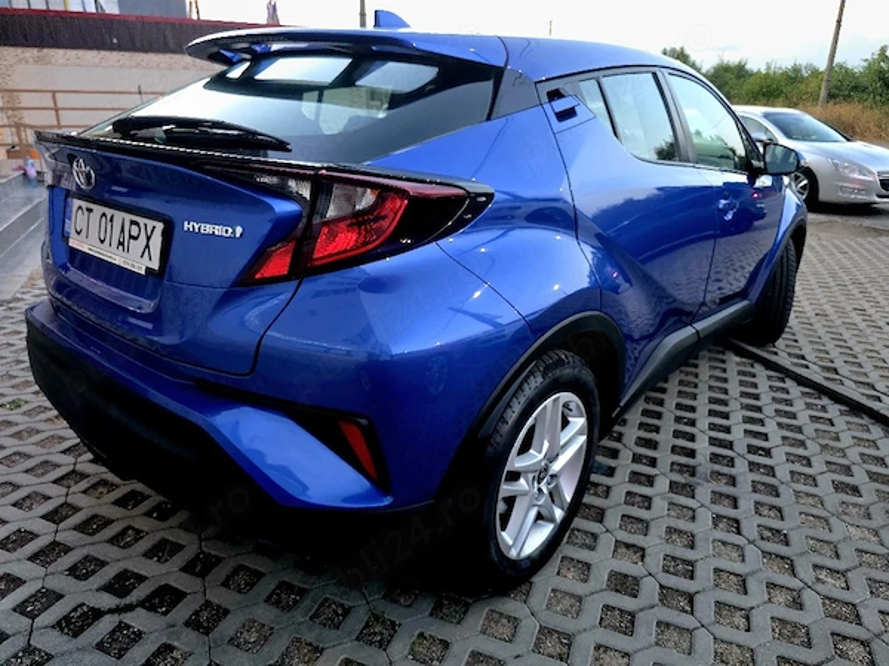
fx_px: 591
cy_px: 333
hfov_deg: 73.9
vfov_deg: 58.9
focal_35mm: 23
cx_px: 444
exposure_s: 1/101
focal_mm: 6.3
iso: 800
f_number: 1.7
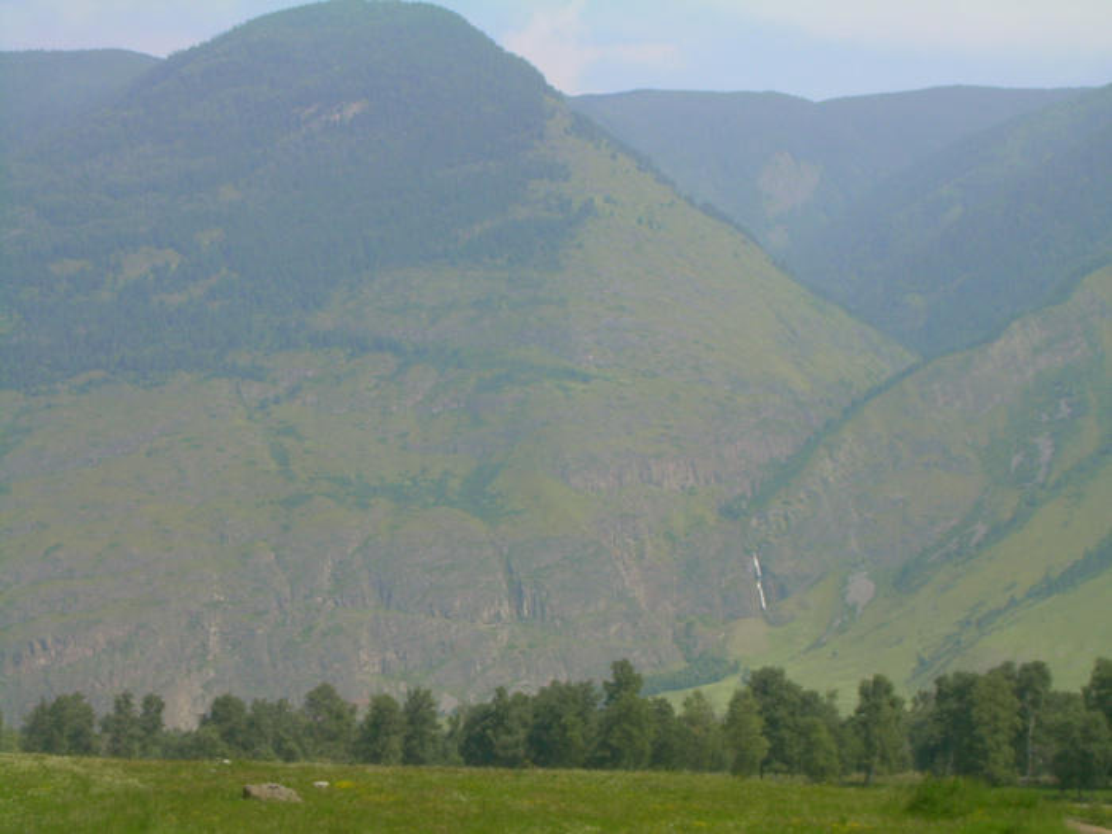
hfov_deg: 18.5
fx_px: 3405
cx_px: 556
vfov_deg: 14.0
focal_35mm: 106
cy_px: 417
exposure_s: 1/149
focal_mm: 18.2
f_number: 7.8
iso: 50
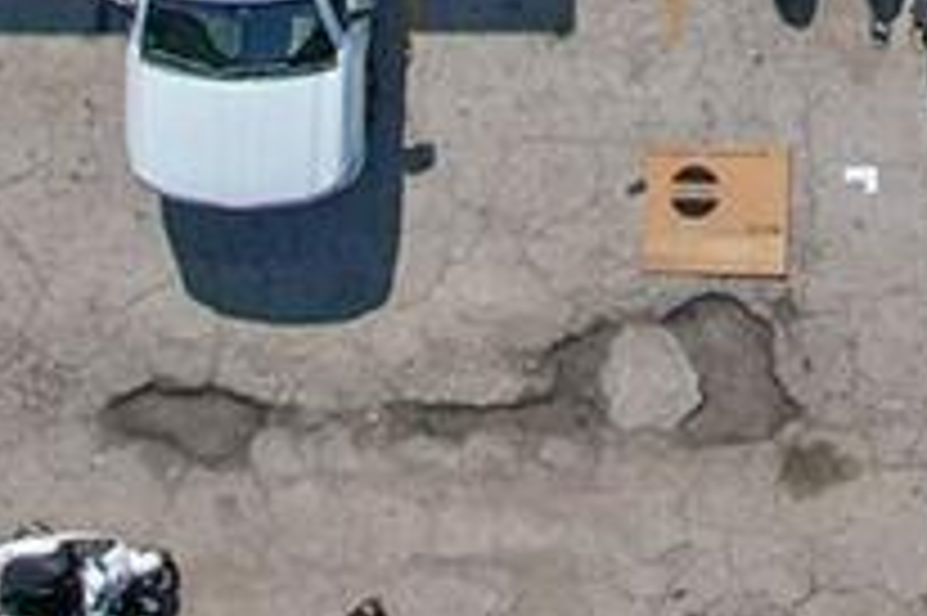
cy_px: -1151
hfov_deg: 11.8
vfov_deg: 7.2
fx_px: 4400
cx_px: 1134
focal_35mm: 171
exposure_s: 1/4000
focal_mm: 8.38
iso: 110
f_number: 2.8
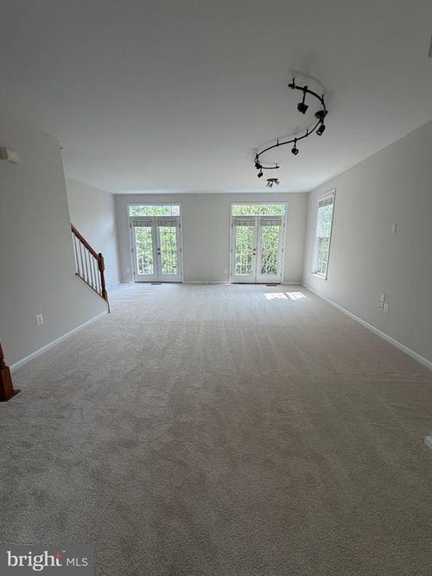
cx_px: 216
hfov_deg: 85.7
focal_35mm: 14
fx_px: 233
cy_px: 288
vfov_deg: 102.1
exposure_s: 1/121
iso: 80
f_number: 2.2
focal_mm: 2.22
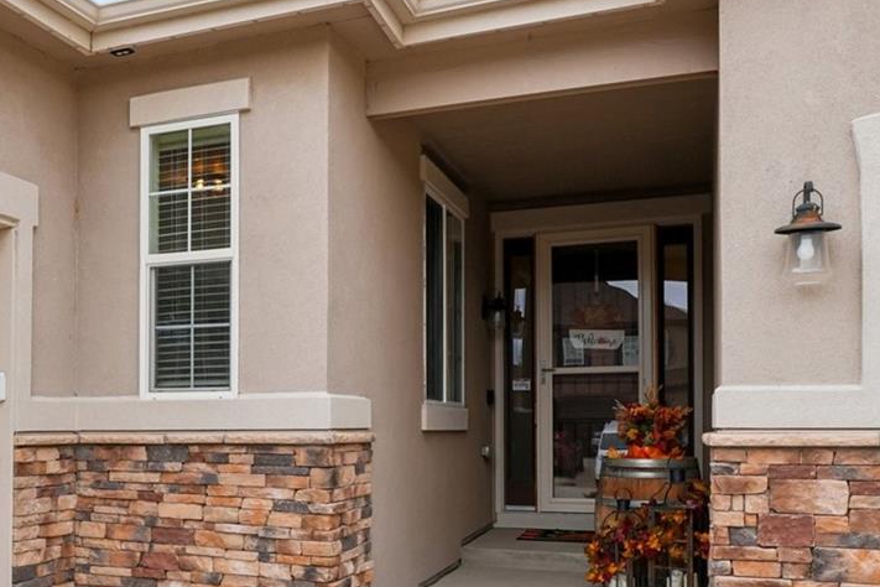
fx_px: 907
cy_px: 405
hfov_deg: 49.4
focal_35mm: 37
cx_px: 208
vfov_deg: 35.4
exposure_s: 1/60
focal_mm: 11
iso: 100
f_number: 8
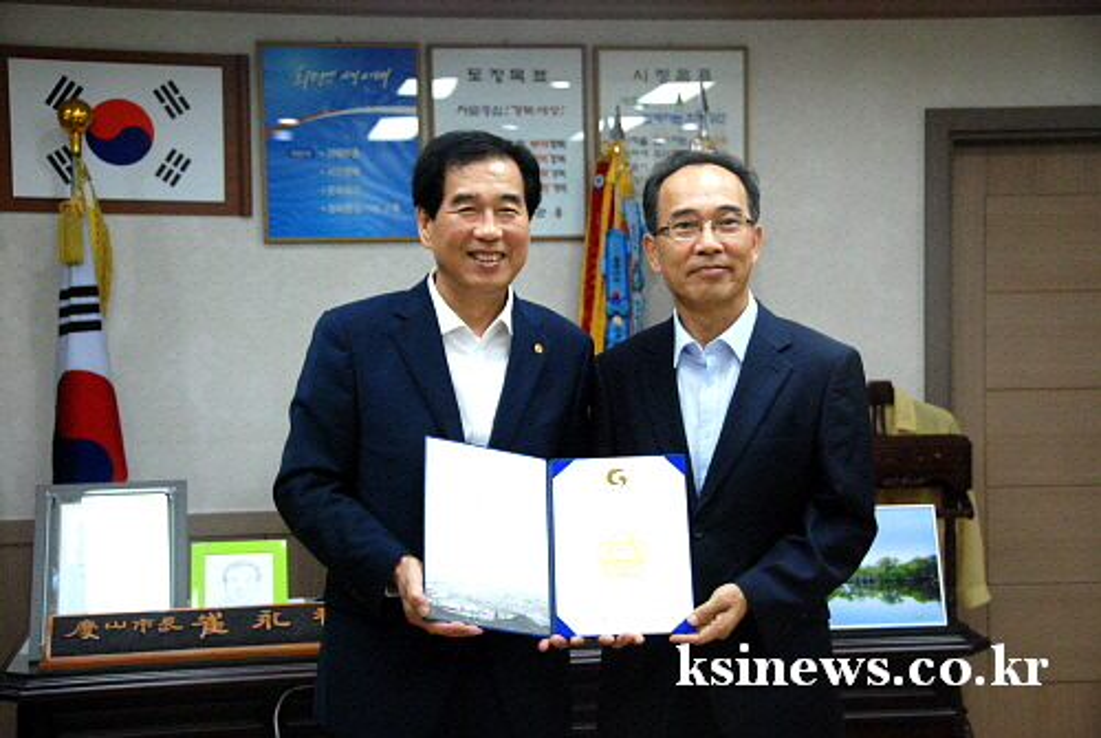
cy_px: 369
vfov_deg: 23.9
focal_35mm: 57
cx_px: 550
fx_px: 1746
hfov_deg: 35.0
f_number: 4.5
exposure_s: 1/160
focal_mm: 38
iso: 1250
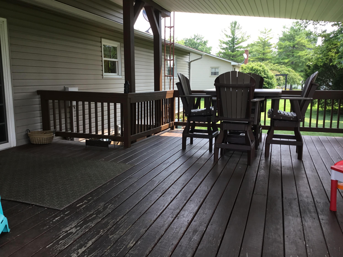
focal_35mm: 31
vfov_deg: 45.4
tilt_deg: -9.6
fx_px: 307
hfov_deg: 58.4
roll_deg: +0.5
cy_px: 128
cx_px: 172
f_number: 2.4
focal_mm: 3.3
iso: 25
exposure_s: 1/156
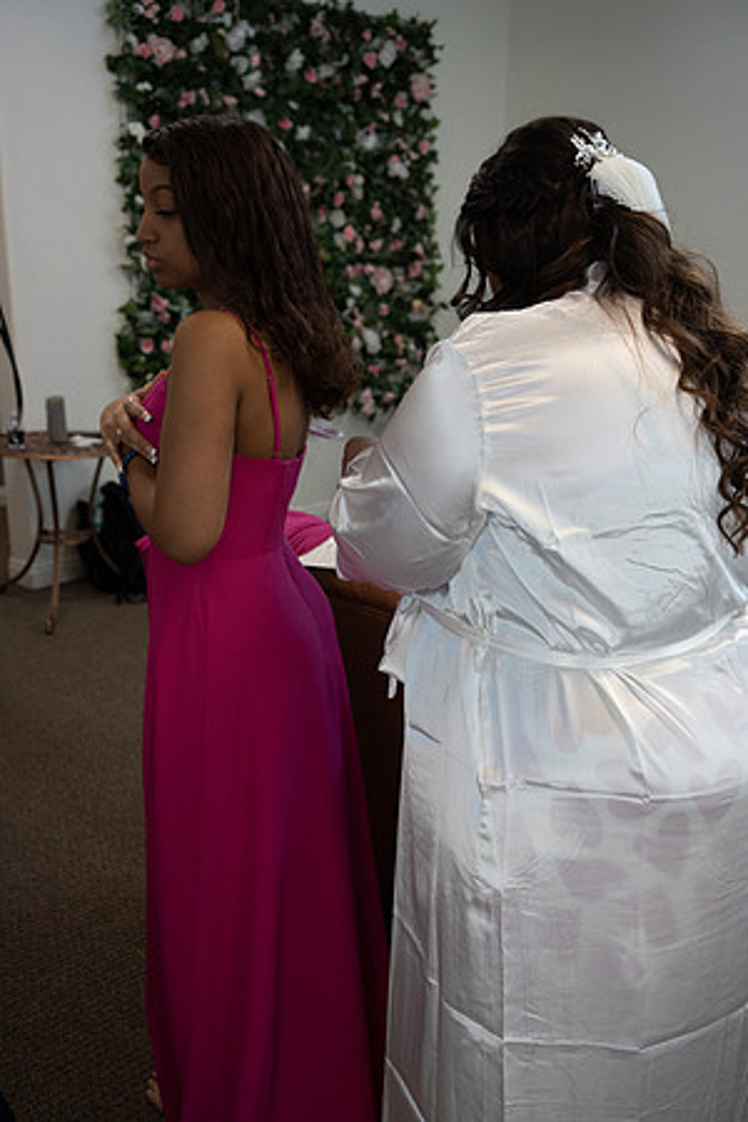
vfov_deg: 54.4
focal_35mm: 35
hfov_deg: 37.9
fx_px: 1091
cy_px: 561
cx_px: 374
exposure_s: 1/125
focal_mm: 35
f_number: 5.6
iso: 2000
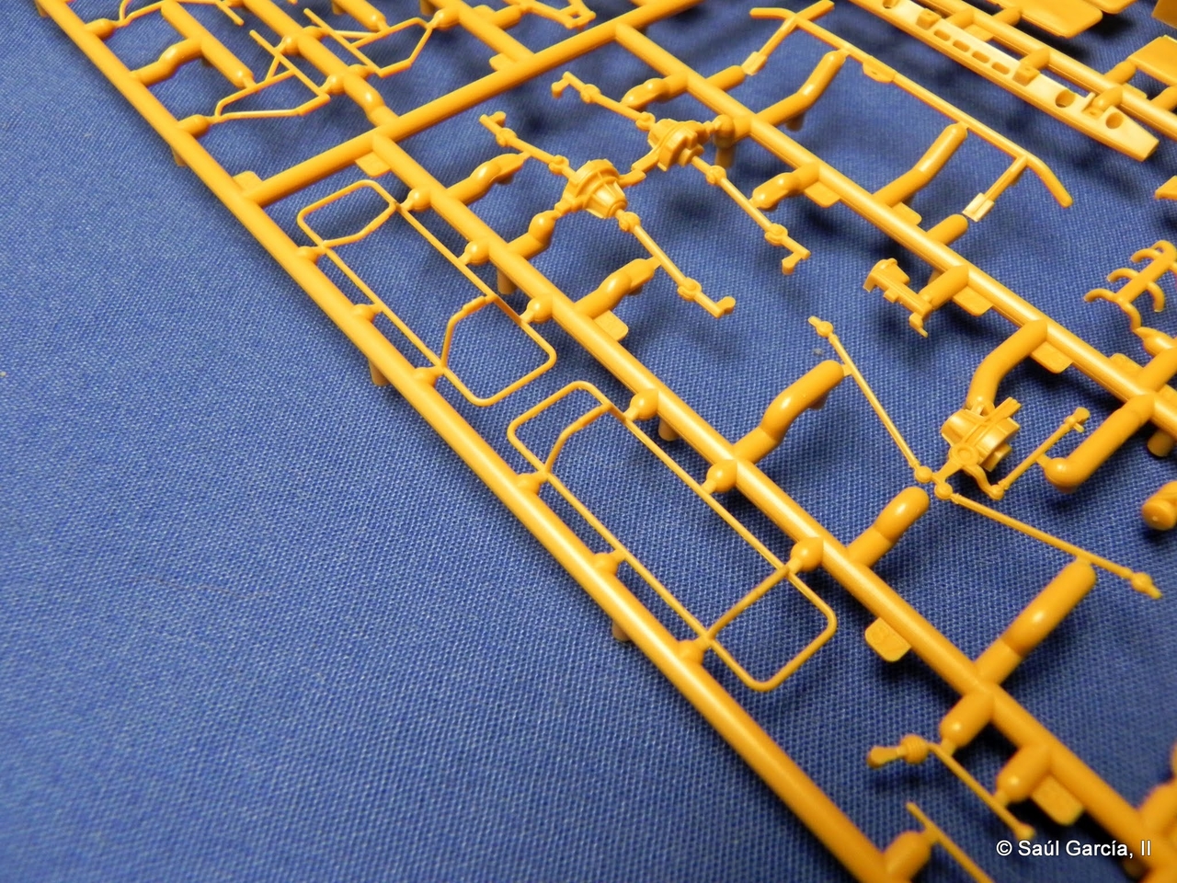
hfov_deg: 61.7
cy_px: 442
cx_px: 588
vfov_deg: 48.2
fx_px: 986
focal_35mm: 29
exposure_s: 1/36.2
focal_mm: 5.2
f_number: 2.8
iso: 400
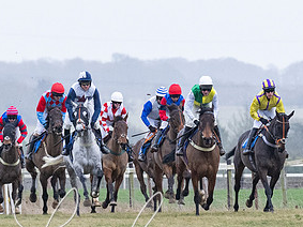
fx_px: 8653
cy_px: 226
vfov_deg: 1.5
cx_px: 313
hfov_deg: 2.0
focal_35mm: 989
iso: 1250
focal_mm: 200
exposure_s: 1/1000
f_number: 4
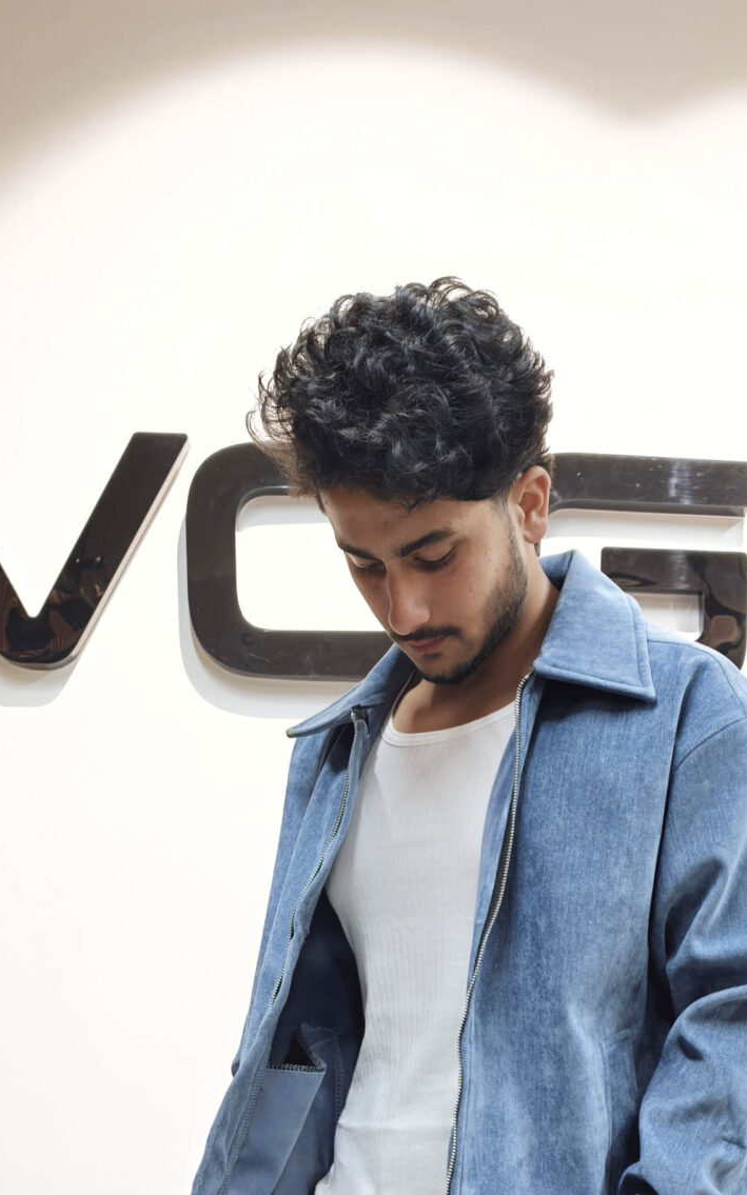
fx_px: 1792
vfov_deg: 33.2
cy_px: 1246
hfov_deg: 23.4
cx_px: 534
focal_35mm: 55
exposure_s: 1/50
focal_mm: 6.62
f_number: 1.67
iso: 80
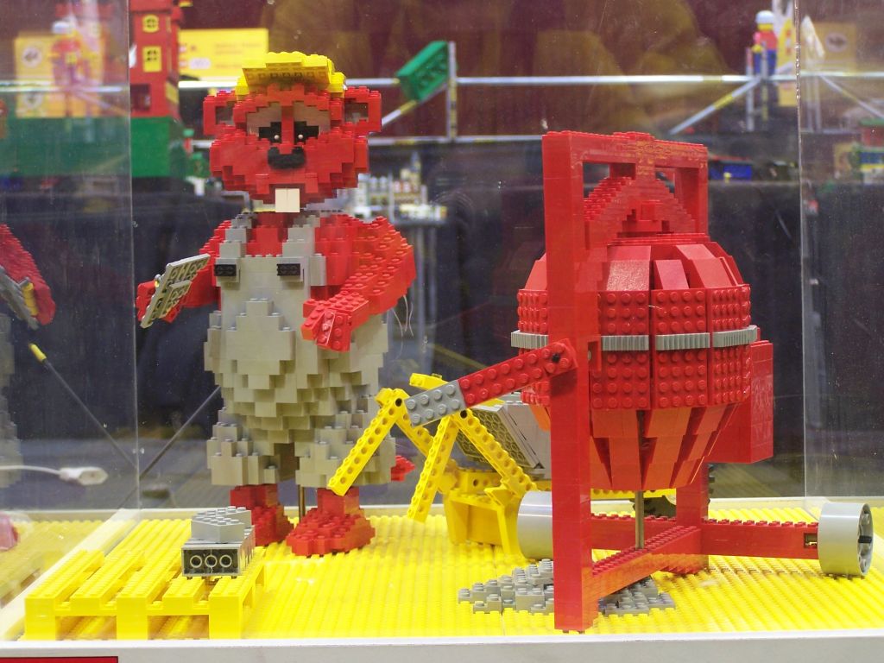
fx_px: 1915
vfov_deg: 19.6
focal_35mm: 75
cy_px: 332
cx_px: 442
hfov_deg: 26.0
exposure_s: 1/3
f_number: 3.2
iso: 80
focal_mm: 12.4
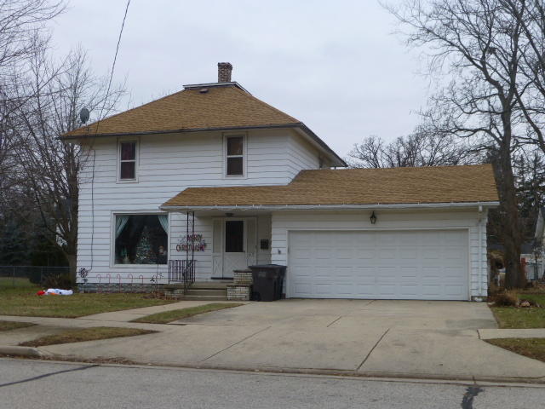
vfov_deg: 32.9
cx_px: 272
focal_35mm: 44
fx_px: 693
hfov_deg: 42.9
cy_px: 204
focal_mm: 7.9
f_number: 4.1
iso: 100
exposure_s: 1/100
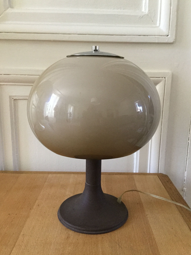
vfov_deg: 56.8
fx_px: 235
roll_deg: -1.7
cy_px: 126
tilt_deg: -12.8
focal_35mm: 32
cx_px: 97
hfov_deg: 44.2
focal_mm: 3.3
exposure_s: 1/25
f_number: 2.4
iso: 200
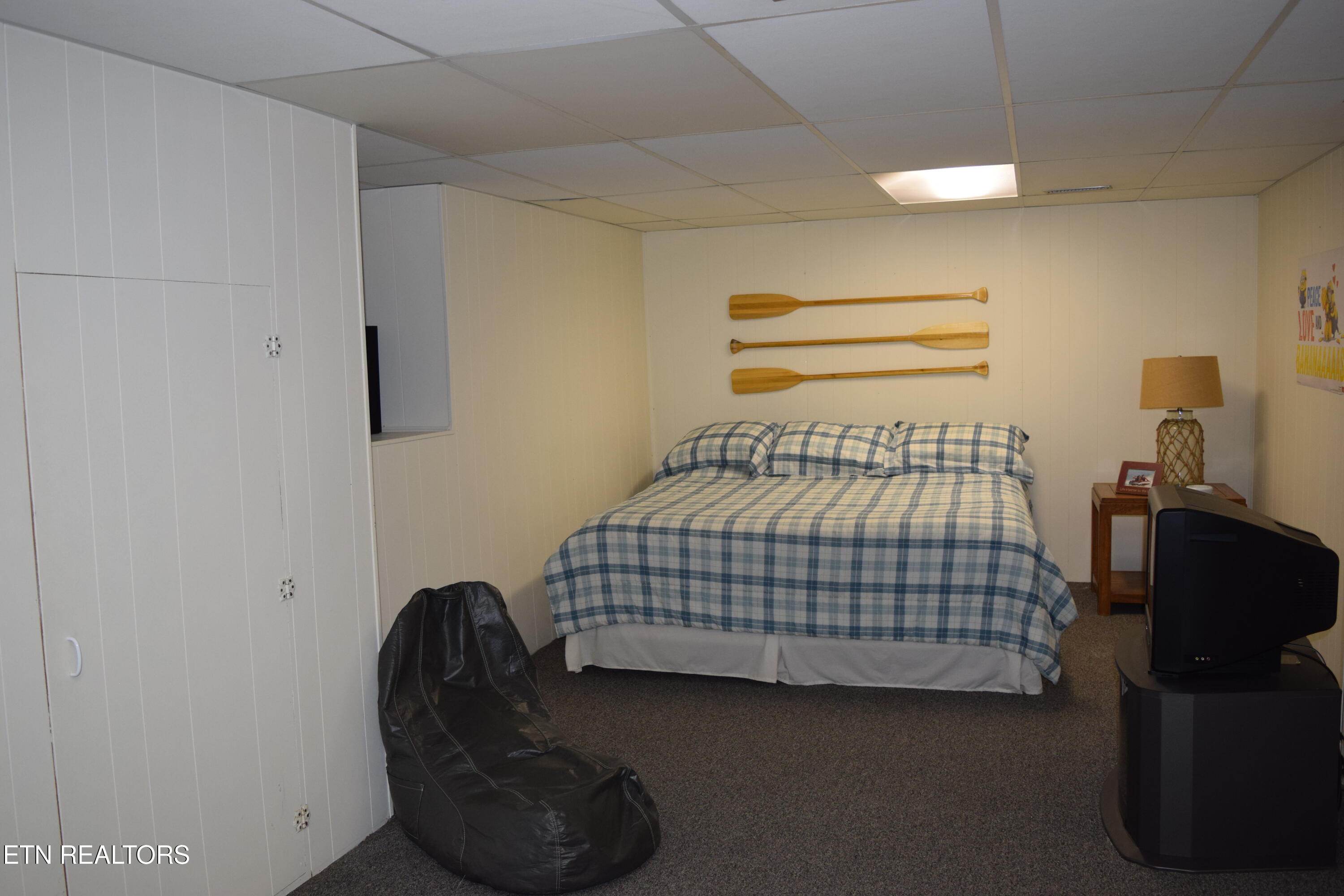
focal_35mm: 30
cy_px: 448
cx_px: 672
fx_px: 1120
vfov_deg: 43.6
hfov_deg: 61.9
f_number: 4.5
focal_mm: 20
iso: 800
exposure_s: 1/80
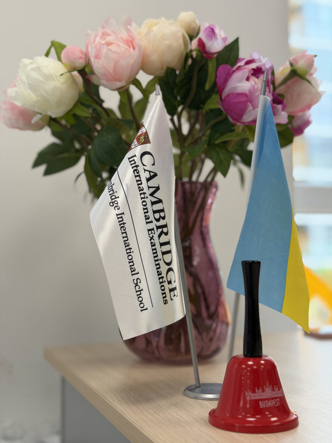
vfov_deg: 39.7
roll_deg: +0.0
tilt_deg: +2.7
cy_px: 222
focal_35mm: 48
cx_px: 166
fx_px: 614
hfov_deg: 30.3
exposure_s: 1/209
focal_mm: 6.76
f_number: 1.78
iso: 64
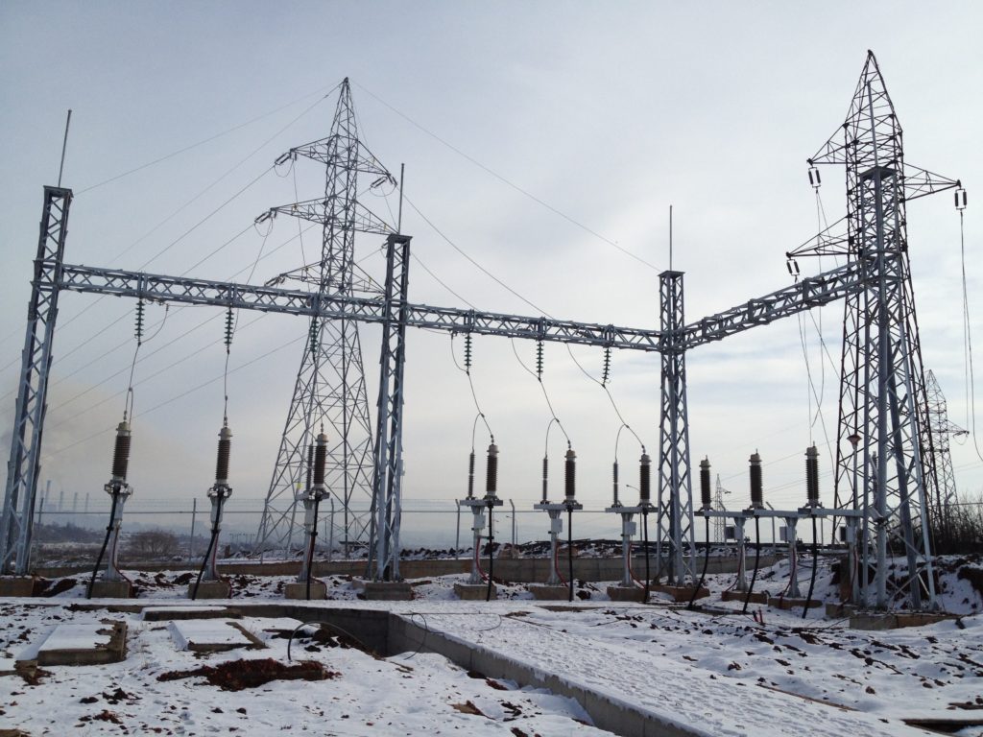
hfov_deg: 52.6
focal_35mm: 35
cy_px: 368
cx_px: 492
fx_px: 994
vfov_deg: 40.7
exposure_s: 1/3247
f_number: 2.4
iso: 64
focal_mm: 4.28
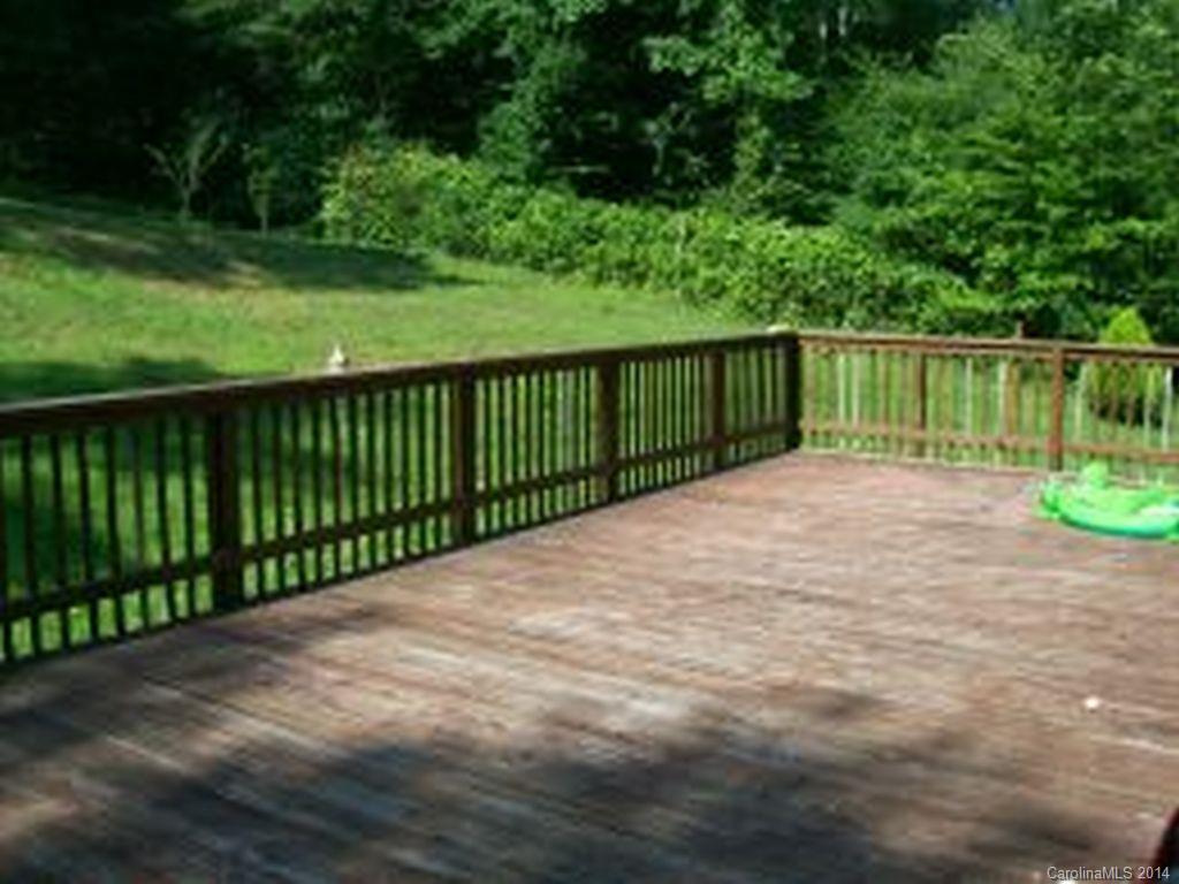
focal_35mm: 36
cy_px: 442
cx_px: 590
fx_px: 1226
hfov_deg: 51.4
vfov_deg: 39.7
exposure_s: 1/364
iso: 80
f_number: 4.8
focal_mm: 6
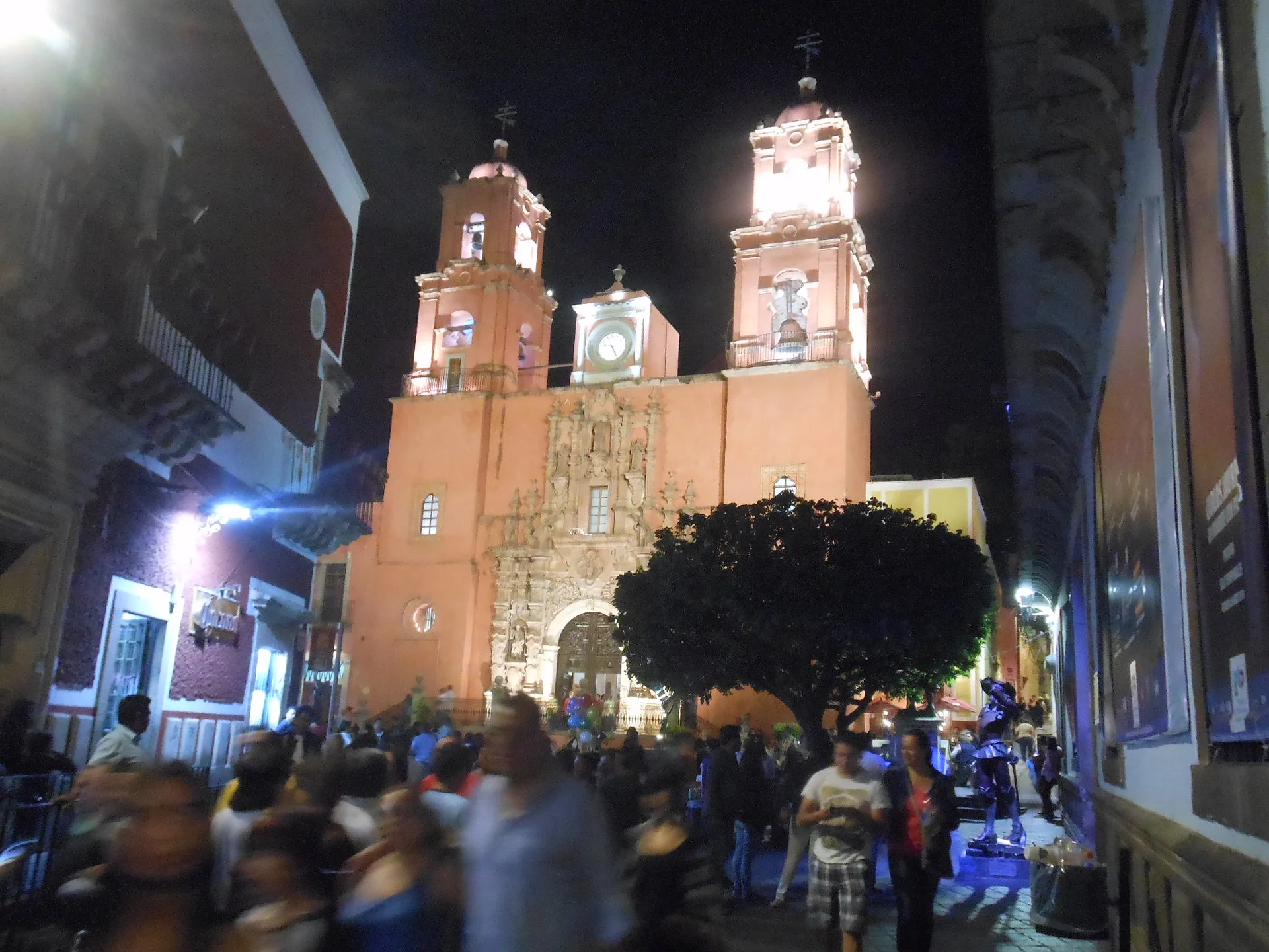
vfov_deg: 48.2
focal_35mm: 29
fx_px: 1063
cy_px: 476
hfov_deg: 61.7
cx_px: 634
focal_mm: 5.2
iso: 800
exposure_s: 1/5
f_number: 3.3
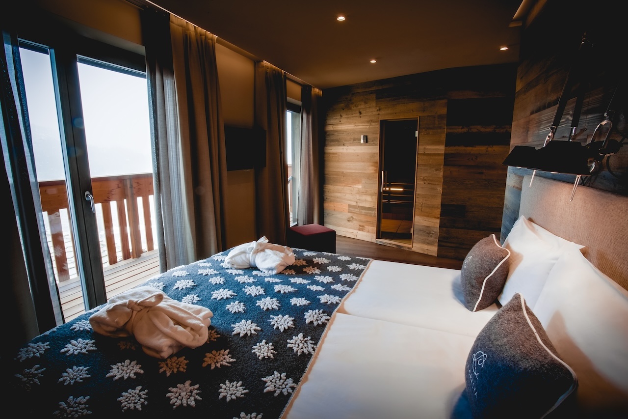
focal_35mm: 17
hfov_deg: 93.3
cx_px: 314
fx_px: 296
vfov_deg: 70.4
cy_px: 210
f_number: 22
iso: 200
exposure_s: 1/3
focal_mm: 17
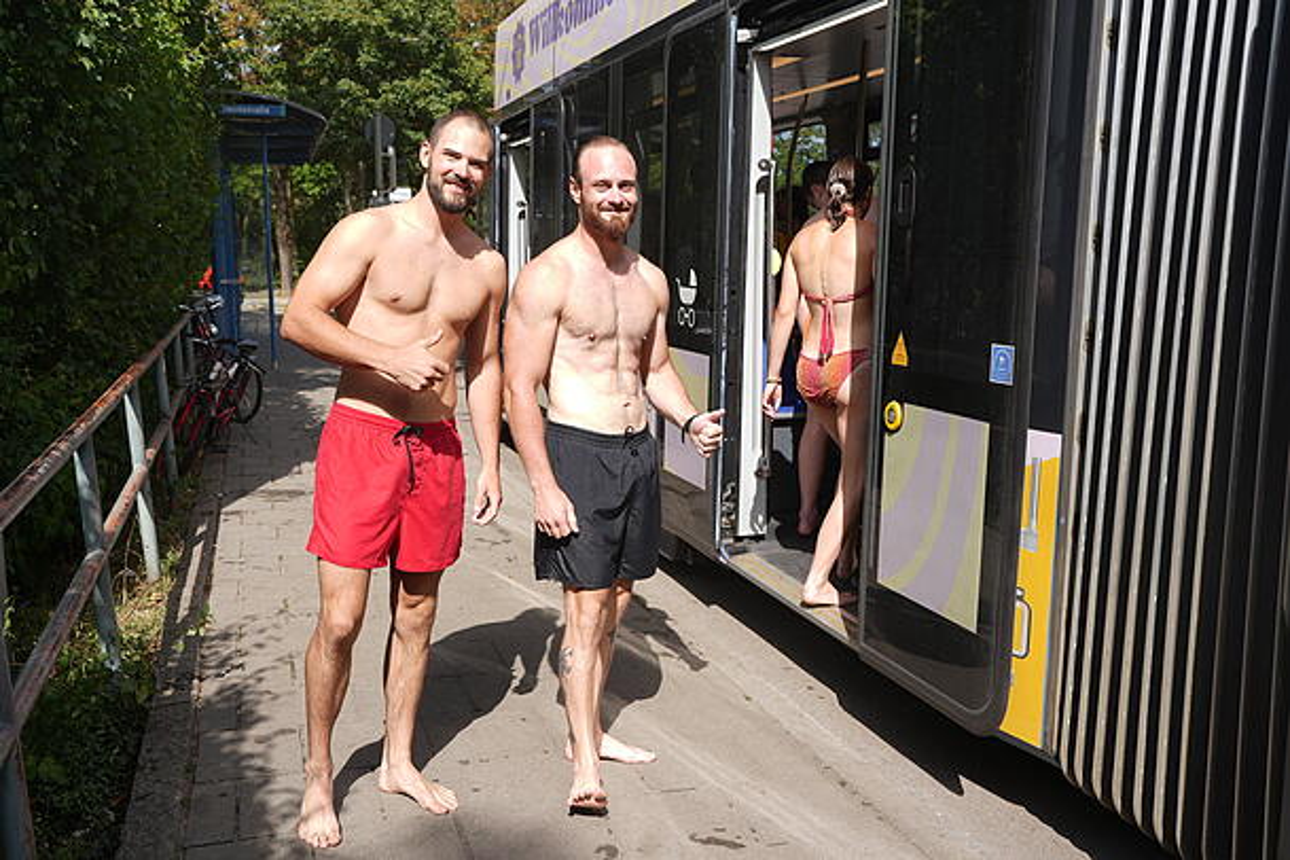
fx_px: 1254
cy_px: 430
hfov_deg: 54.4
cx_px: 645
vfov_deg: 37.9
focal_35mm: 35
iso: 50
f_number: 5
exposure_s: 1/250
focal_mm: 35
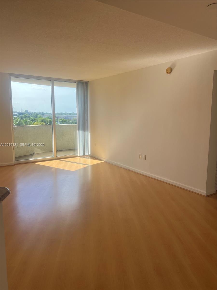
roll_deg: -1.0
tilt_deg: -6.6
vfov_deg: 67.3
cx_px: 108
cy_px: 145
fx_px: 217
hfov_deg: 53.1
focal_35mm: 26
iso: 50
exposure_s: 1/502
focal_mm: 5.7
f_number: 1.5
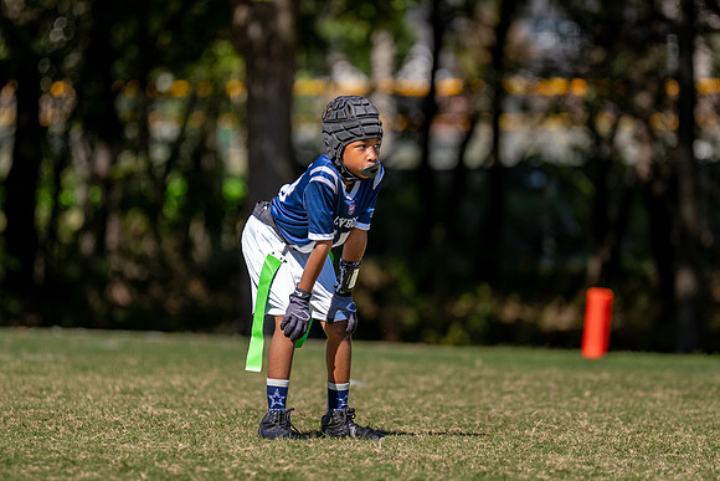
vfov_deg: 4.3
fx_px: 6431
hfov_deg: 6.4
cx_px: 352
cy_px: 258
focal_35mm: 321
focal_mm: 200
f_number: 2.8
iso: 160
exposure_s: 1/2000
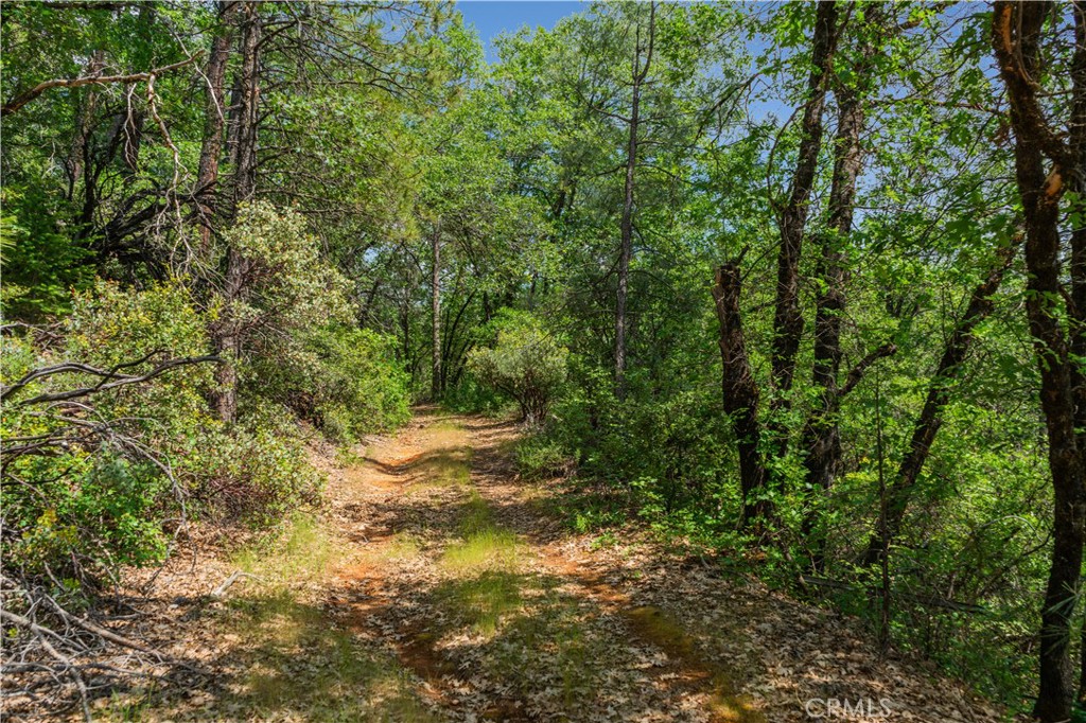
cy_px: 362
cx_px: 543
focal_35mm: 29
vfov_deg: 44.9
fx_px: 875
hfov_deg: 63.7
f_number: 7.1
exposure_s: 1/100
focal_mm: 29
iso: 100
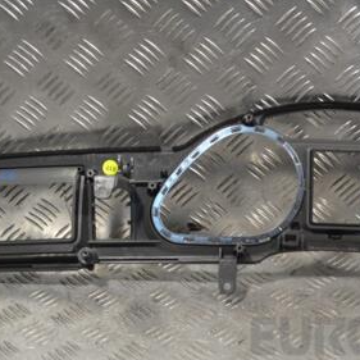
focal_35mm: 87
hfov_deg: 19.9
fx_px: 1024
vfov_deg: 19.9
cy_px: 165
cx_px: 227
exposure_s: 1/125
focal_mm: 32
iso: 400
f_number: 5.6
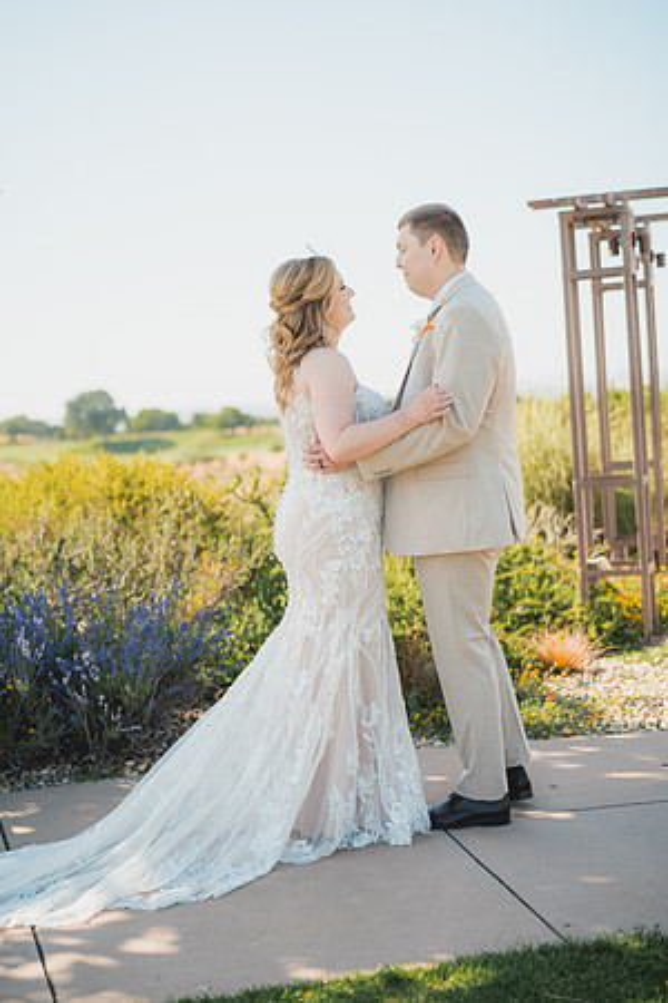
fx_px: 1392
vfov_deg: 39.6
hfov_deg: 27.0
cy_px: 502
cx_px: 334
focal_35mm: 50
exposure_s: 1/2000
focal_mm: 50
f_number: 1.8
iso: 125
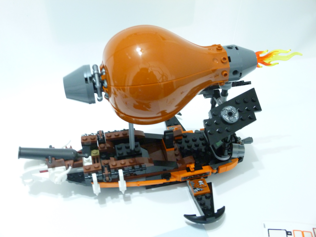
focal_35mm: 36
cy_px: 118
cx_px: 158
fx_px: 329
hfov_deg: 51.4
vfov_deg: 39.7
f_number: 3.6
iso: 400
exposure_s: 1/4
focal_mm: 6.5
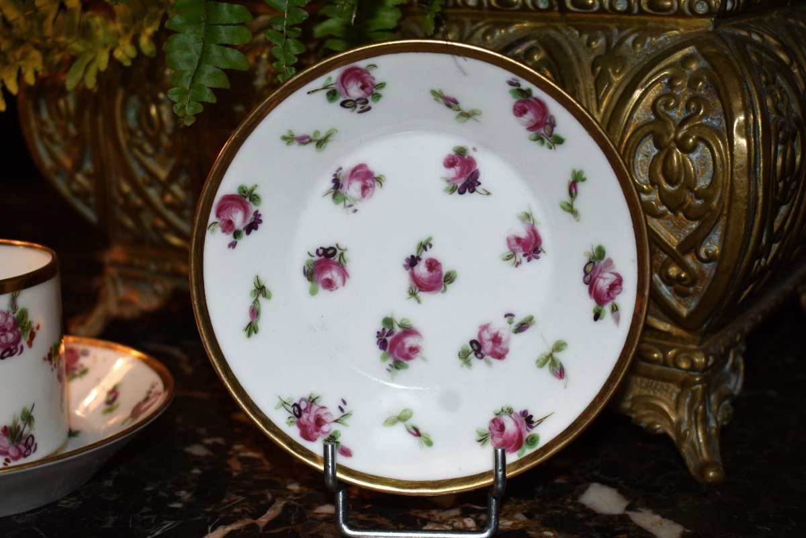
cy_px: 269
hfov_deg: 35.1
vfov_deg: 23.8
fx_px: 1276
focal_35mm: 57
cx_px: 403
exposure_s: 1/125
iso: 180
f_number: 4.8
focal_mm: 38
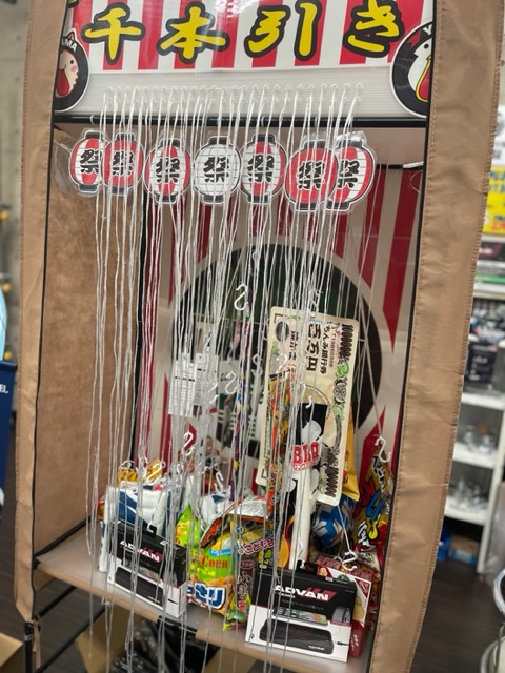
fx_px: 506
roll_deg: -5.7
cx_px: 252
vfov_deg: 67.3
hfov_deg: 53.1
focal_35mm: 26
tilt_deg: -9.1
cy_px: 336
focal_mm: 4.2
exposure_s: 1/60
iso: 160
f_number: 1.6
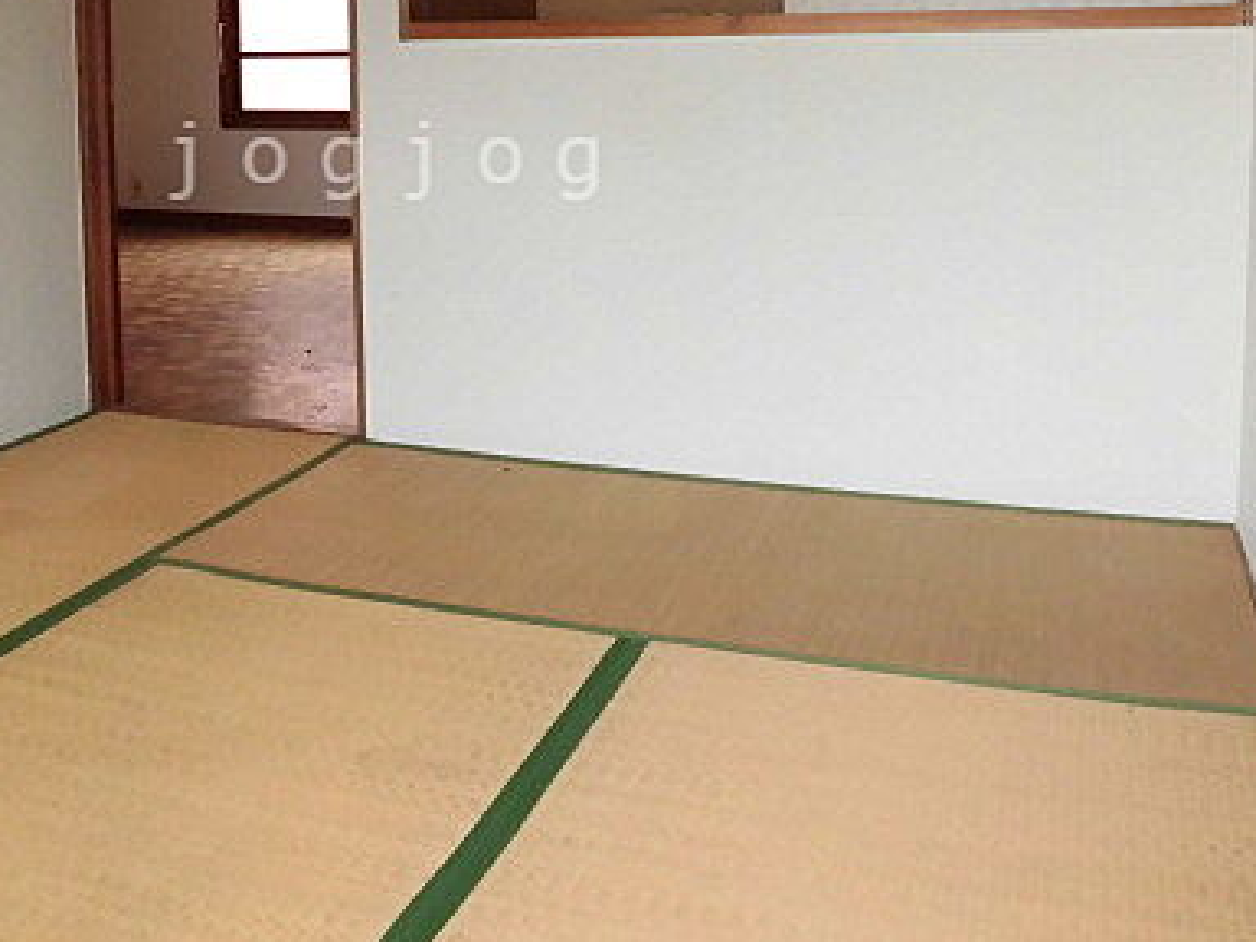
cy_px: 160
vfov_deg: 34.6
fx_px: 1451
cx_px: 392
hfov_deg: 45.9
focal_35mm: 40
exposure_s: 1/50
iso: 250
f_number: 3.1
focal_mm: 4.3
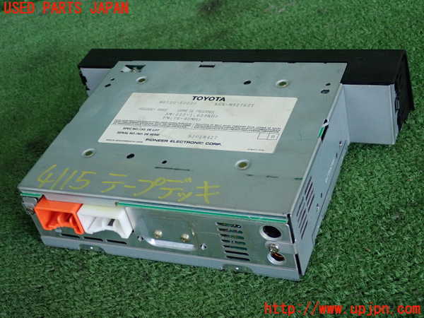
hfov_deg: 33.2
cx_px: 212
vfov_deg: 25.2
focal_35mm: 58
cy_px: 159
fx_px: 710
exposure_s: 1/125
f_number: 3.5
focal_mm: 10.35
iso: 640
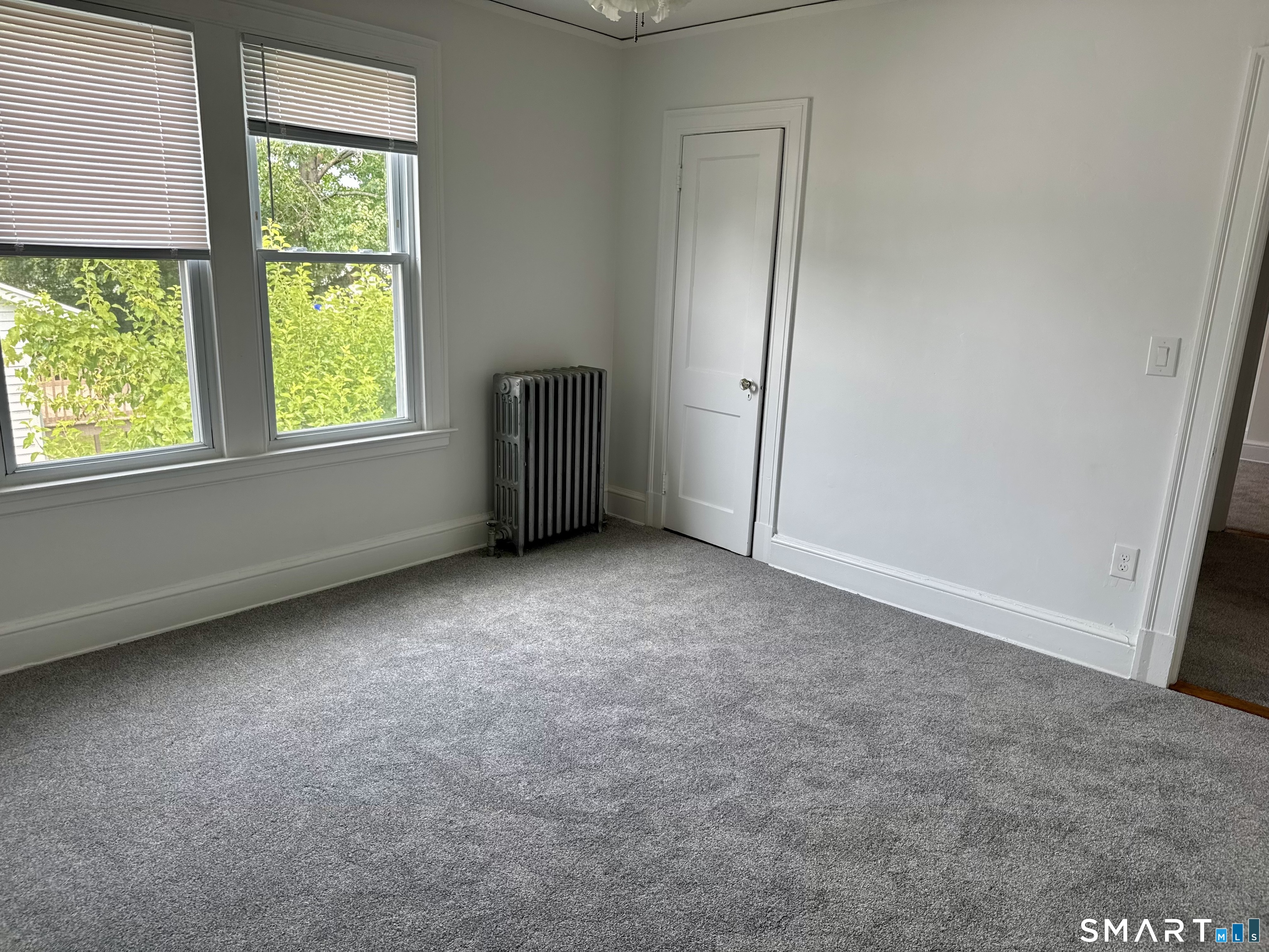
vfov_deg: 56.8
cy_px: 476
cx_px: 634
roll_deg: -2.2
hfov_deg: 71.6
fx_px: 880
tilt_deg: -14.0
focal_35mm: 24
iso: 64
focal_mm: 6.76
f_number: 1.78
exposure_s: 1/121
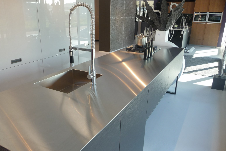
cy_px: 82
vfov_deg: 43.6
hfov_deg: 61.9
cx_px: 112
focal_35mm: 30
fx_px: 188
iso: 100
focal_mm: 4.7
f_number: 3.3
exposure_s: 1/60
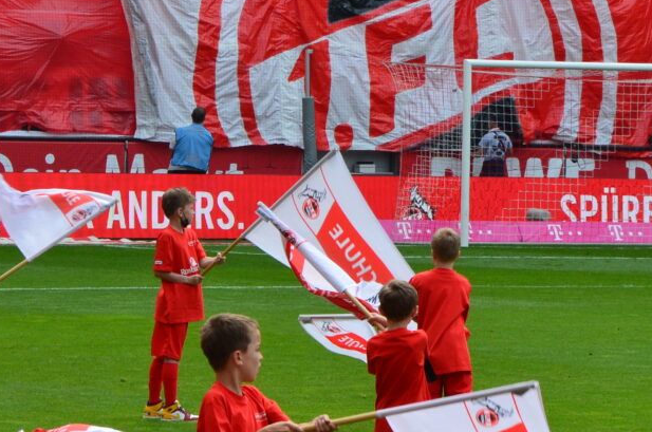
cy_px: -22
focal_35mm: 311
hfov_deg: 6.6
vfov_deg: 4.4
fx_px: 5622
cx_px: 332
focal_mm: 80
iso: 400
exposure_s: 1/250
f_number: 10
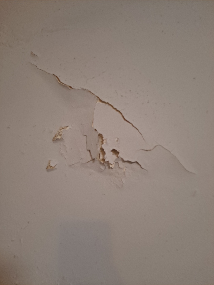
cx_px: 107
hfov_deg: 54.9
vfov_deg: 69.4
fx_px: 206
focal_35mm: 25
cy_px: 142
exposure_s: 1/20
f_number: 2
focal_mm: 4.6
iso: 500
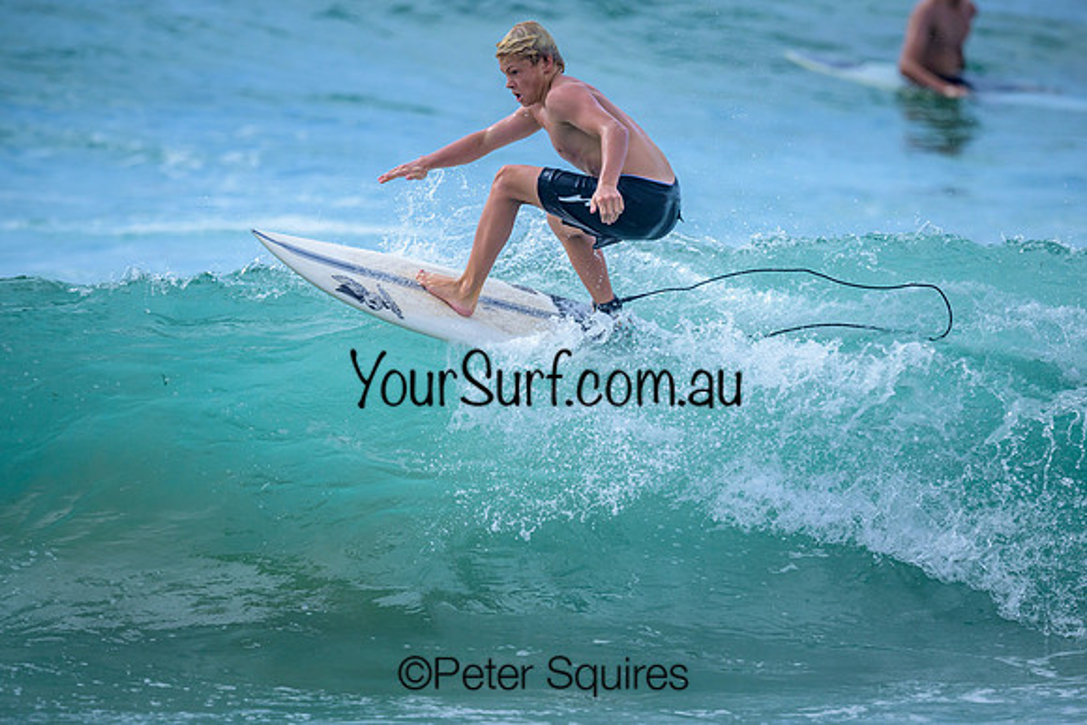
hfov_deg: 2.3
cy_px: 385
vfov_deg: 1.5
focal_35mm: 893
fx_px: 26968
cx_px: 607
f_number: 6.3
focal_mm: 800
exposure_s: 1/3200
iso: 500
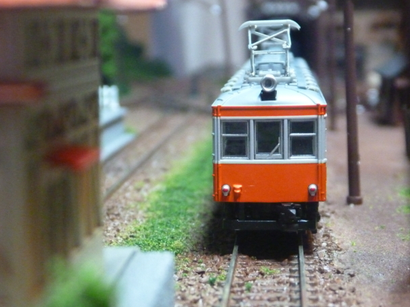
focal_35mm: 114
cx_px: 192
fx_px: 1350
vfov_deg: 13.0
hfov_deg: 17.3
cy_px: 169
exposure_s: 1/13
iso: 800
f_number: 5.6
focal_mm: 15.3
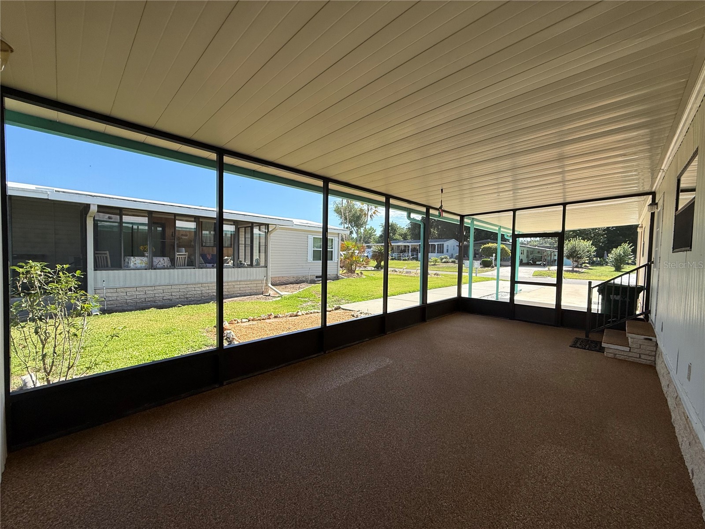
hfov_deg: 102.1
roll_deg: -1.6
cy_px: 264
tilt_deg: -0.3
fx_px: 285
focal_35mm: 14
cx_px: 352
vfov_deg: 85.7
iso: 64
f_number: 2.2
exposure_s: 1/651
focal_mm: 2.22
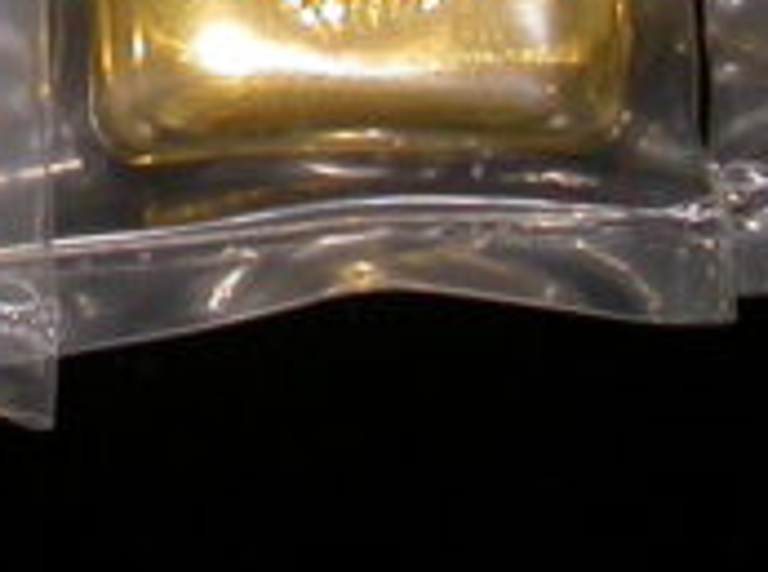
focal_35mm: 516
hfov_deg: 3.8
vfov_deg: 2.9
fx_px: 11424
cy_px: -350
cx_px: -346
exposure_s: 1/33.4
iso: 100
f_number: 3.7
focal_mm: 18
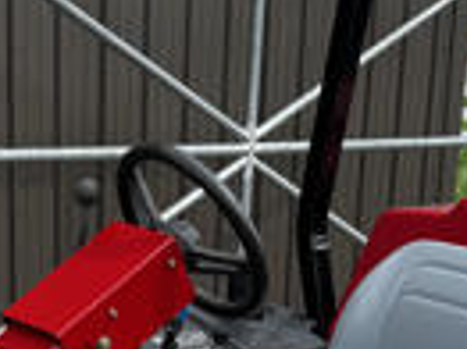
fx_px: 1577
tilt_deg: -20.6
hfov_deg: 16.8
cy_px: 588
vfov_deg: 11.8
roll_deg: -1.9
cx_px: 118
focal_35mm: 117
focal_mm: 6.76
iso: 80
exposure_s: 1/1818
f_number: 1.78
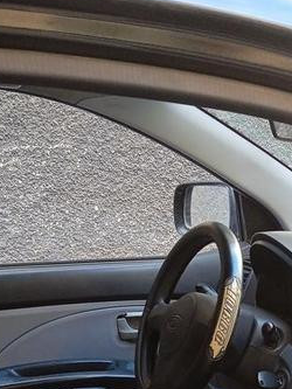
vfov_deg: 25.0
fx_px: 821
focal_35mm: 73
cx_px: 290
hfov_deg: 19.6
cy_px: 415
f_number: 2.2
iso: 160
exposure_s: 1/33.3
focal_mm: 3.43
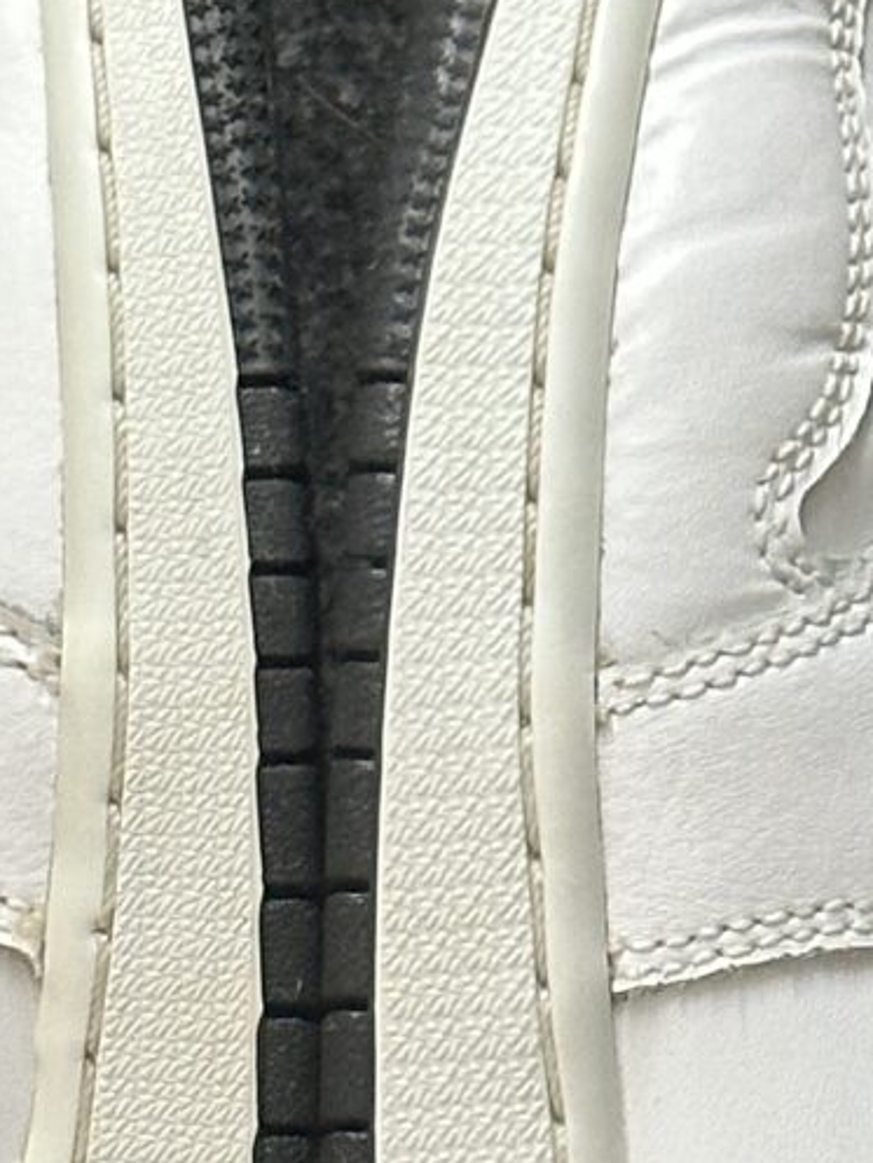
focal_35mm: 247
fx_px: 8302
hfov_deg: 6.0
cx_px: 367
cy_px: 1374
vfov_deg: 7.9
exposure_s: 1/36
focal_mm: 6.86
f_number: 1.78
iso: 200
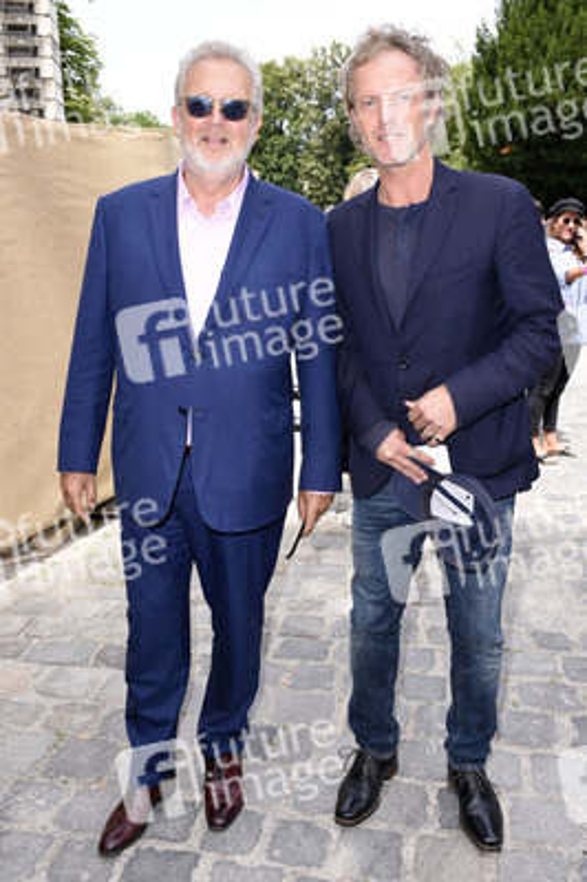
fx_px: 735
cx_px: 294
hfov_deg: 43.5
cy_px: 441
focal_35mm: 30
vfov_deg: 62.0
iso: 160
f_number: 6.3
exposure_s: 1/160
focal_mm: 20
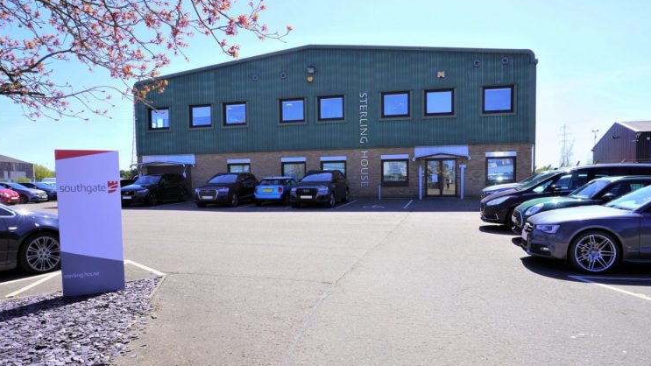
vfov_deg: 44.2
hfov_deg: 71.9
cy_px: 216
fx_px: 449
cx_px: 331
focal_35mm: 26
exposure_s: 1/125
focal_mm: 16
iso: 100
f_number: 9
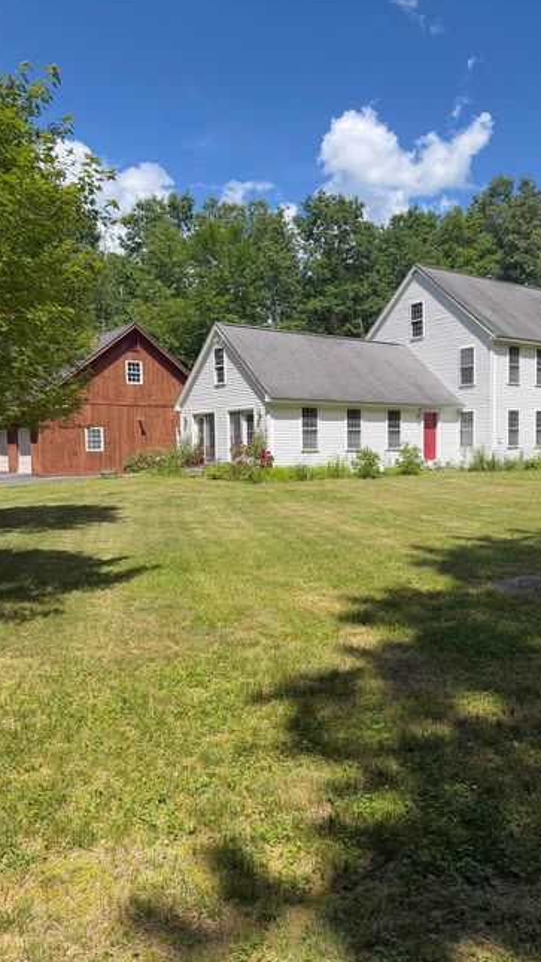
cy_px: 488
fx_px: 689
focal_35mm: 27
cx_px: 316
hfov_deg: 42.7
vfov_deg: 69.9
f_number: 1.78
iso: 100
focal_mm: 6.76
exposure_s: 1/2053
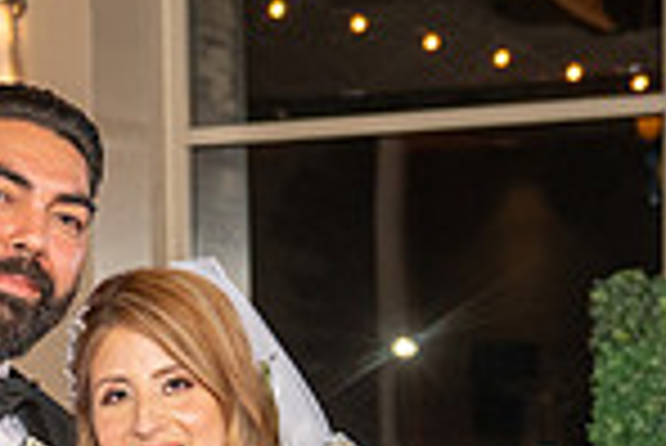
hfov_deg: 13.6
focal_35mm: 149
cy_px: 773
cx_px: 72
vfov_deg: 8.9
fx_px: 2759
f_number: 3.5
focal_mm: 38
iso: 800
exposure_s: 1/160
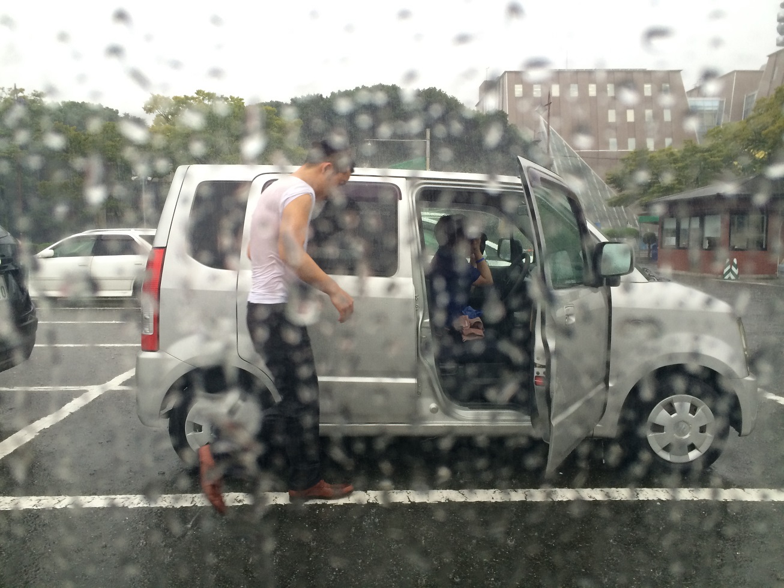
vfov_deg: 46.8
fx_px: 680
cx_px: 392
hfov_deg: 60.0
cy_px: 294
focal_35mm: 30
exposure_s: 1/30
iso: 50
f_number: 2.2
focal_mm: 4.12
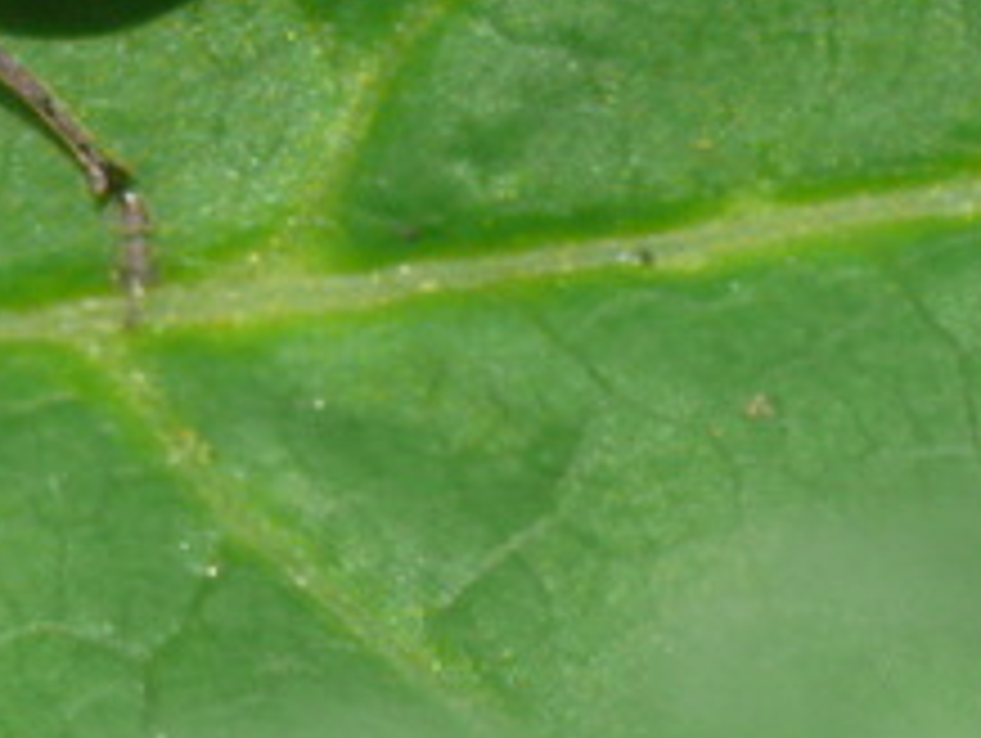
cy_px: -428
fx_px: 20626
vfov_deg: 2.0
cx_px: -133
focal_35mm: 727
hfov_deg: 2.7
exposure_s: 1/30
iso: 200
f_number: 9
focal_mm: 39.4
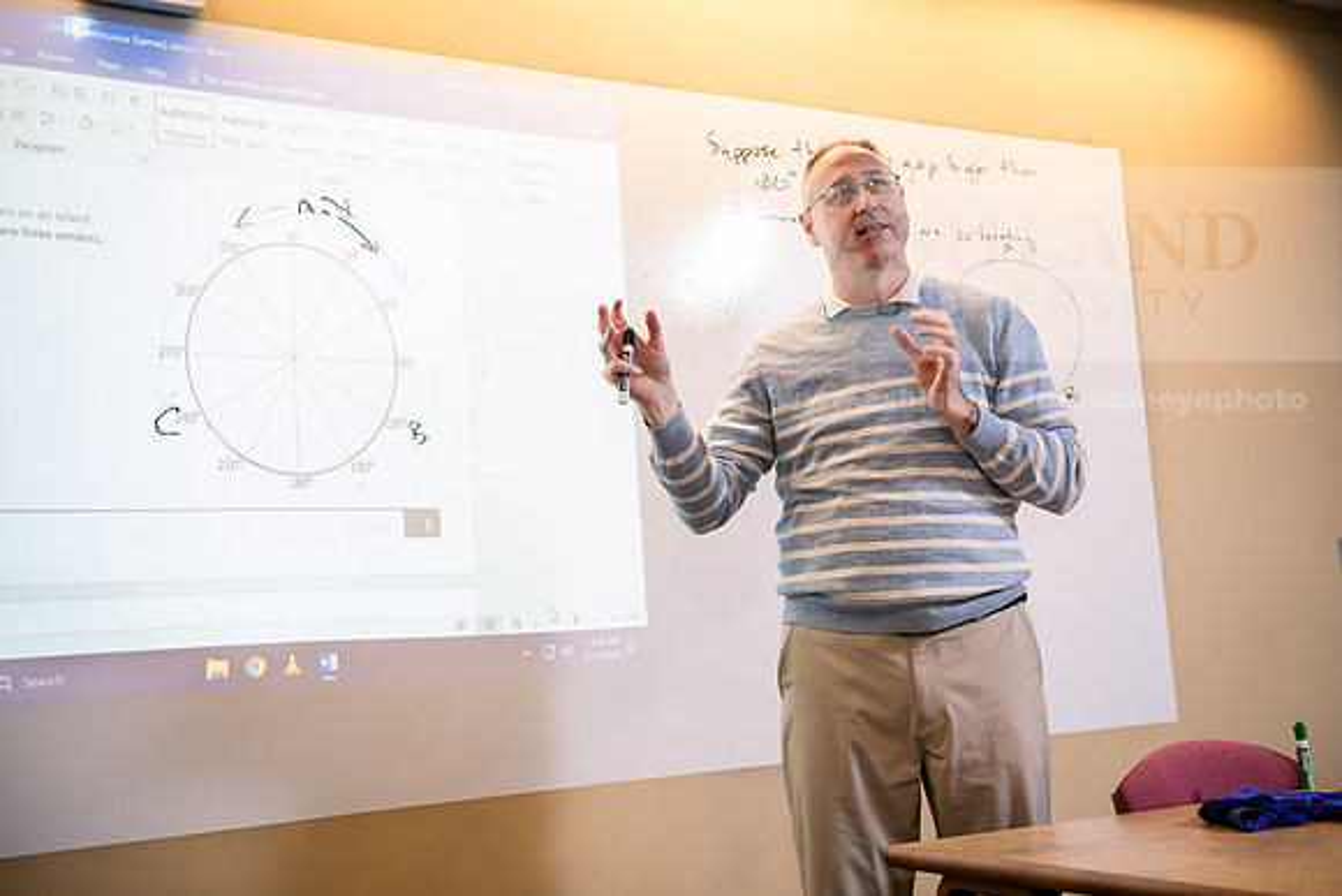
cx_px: 671
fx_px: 1641
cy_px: 448
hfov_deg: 44.5
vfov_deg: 30.5
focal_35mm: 44
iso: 1000
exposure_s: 1/160
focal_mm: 44
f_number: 3.2
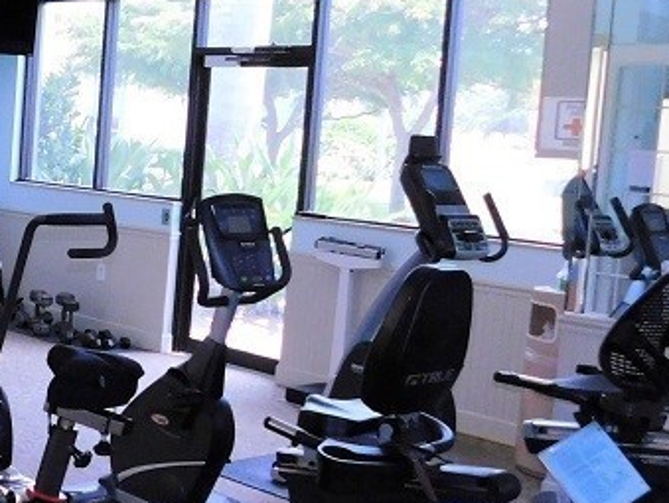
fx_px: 1180
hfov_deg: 28.4
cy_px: 200
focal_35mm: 61
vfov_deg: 24.0
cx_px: -87
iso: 400
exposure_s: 1/30
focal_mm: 4
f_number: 3
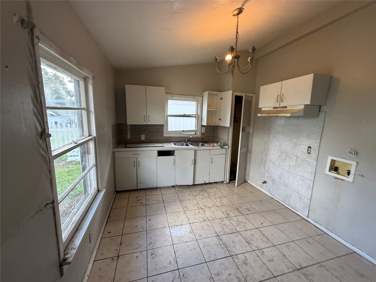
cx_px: 188
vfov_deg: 85.7
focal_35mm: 14
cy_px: 141
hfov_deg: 102.1
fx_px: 152
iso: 200
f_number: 2.2
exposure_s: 1/121
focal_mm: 2.22
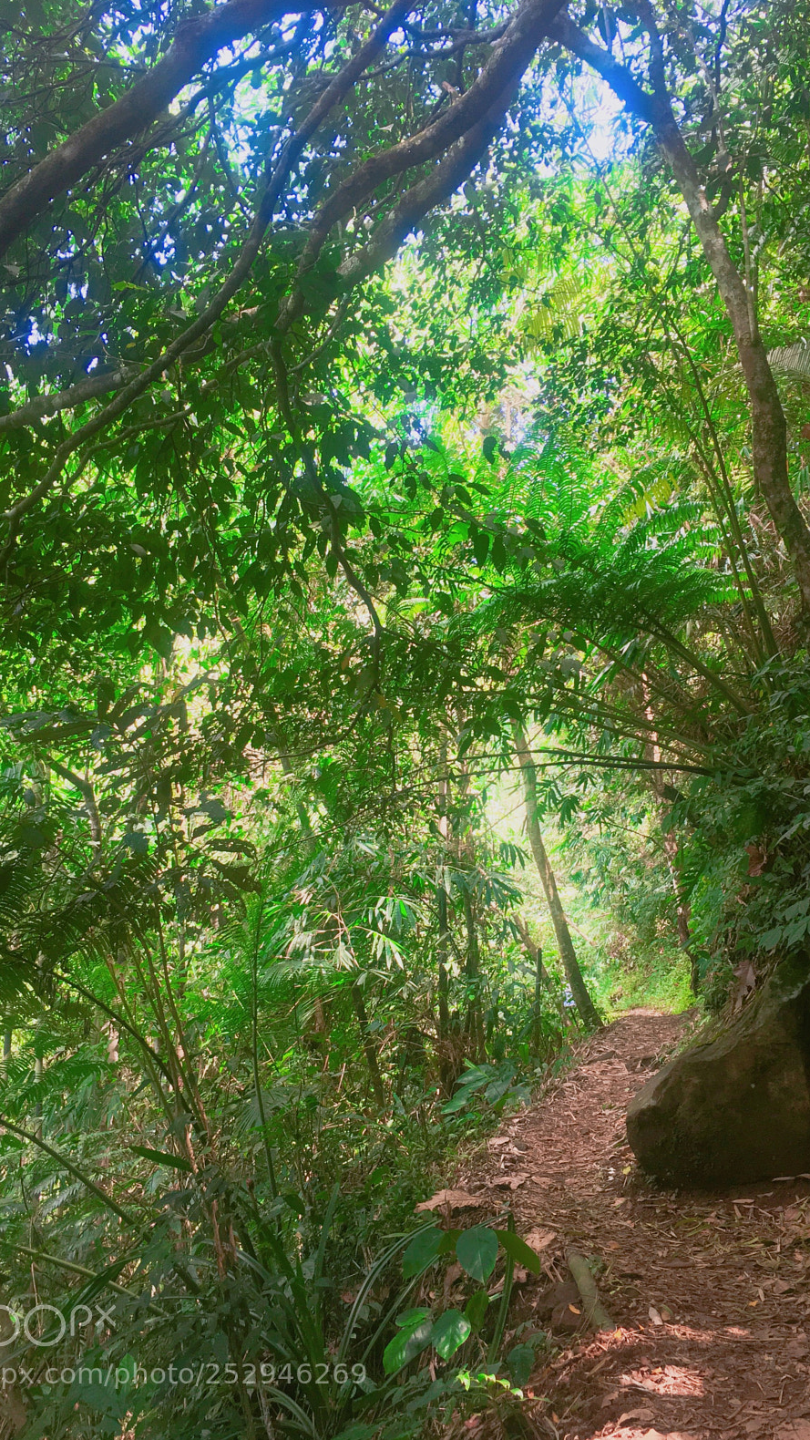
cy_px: 716
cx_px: 436
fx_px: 1222
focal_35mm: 32
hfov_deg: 36.7
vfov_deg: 61.0
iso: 40
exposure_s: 1/33
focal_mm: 4.15
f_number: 2.2
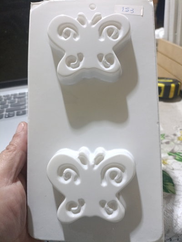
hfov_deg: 54.9
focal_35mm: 25
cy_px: 121
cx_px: 91
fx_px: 175
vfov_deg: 69.4
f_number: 1.7
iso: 448
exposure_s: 1/33.3
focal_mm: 4.71
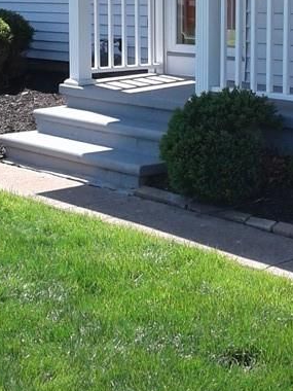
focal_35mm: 89
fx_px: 1004
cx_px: 102
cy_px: 57
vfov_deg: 21.6
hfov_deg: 16.6
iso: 50
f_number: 2.2
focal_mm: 3.3
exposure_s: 1/789
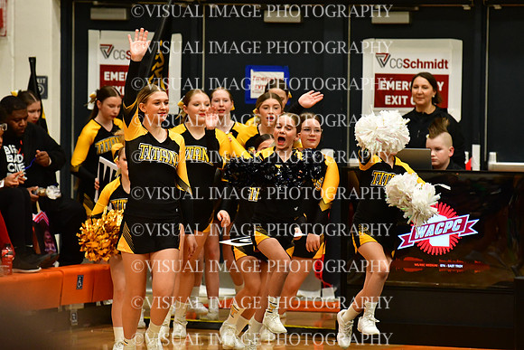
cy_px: 175
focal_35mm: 300
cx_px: 262
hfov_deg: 6.9
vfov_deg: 4.6
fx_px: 4367
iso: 4000
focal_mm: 200
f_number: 3.5
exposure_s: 1/500
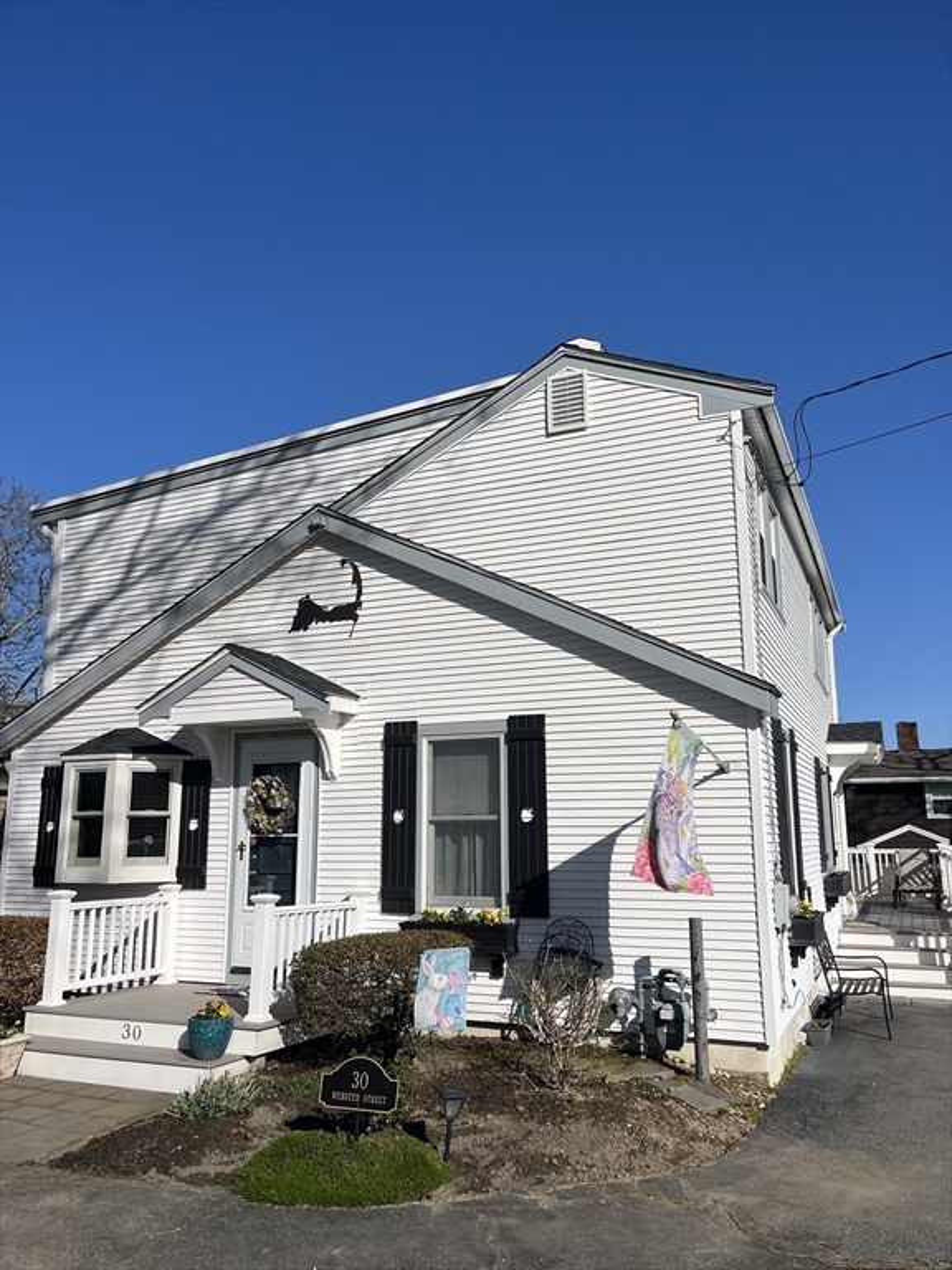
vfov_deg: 67.3
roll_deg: +0.1
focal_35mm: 26
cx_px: 476
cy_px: 635
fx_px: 953
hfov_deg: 53.1
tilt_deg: +10.6
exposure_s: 1/8403
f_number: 1.6
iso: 50
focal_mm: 5.1
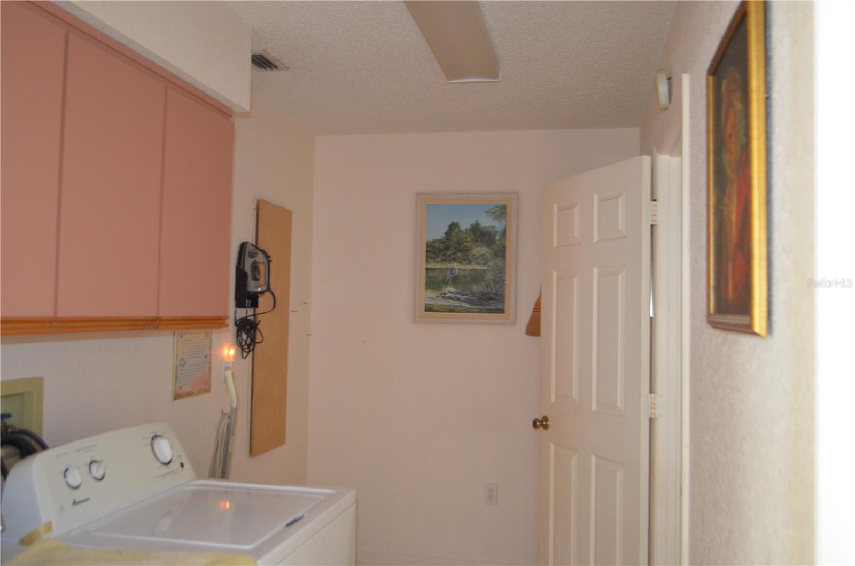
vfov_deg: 39.8
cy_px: 283
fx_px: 782
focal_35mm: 33
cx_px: 428
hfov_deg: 57.3
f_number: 3.8
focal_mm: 22
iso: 1250
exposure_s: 1/60
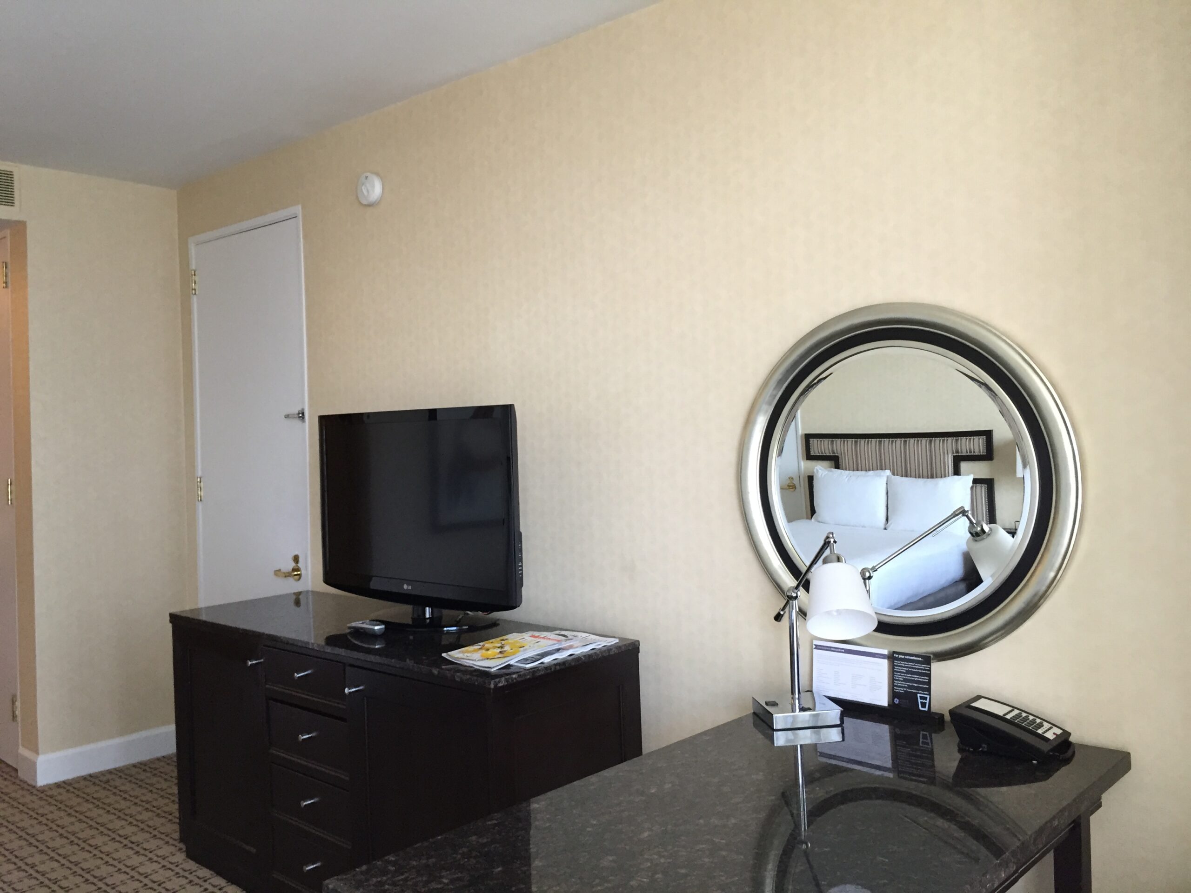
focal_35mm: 29
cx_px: 596
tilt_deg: -1.5
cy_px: 446
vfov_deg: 48.2
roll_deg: +0.6
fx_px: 998
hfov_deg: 61.7
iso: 125
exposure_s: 1/30
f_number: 2.2
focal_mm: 4.15
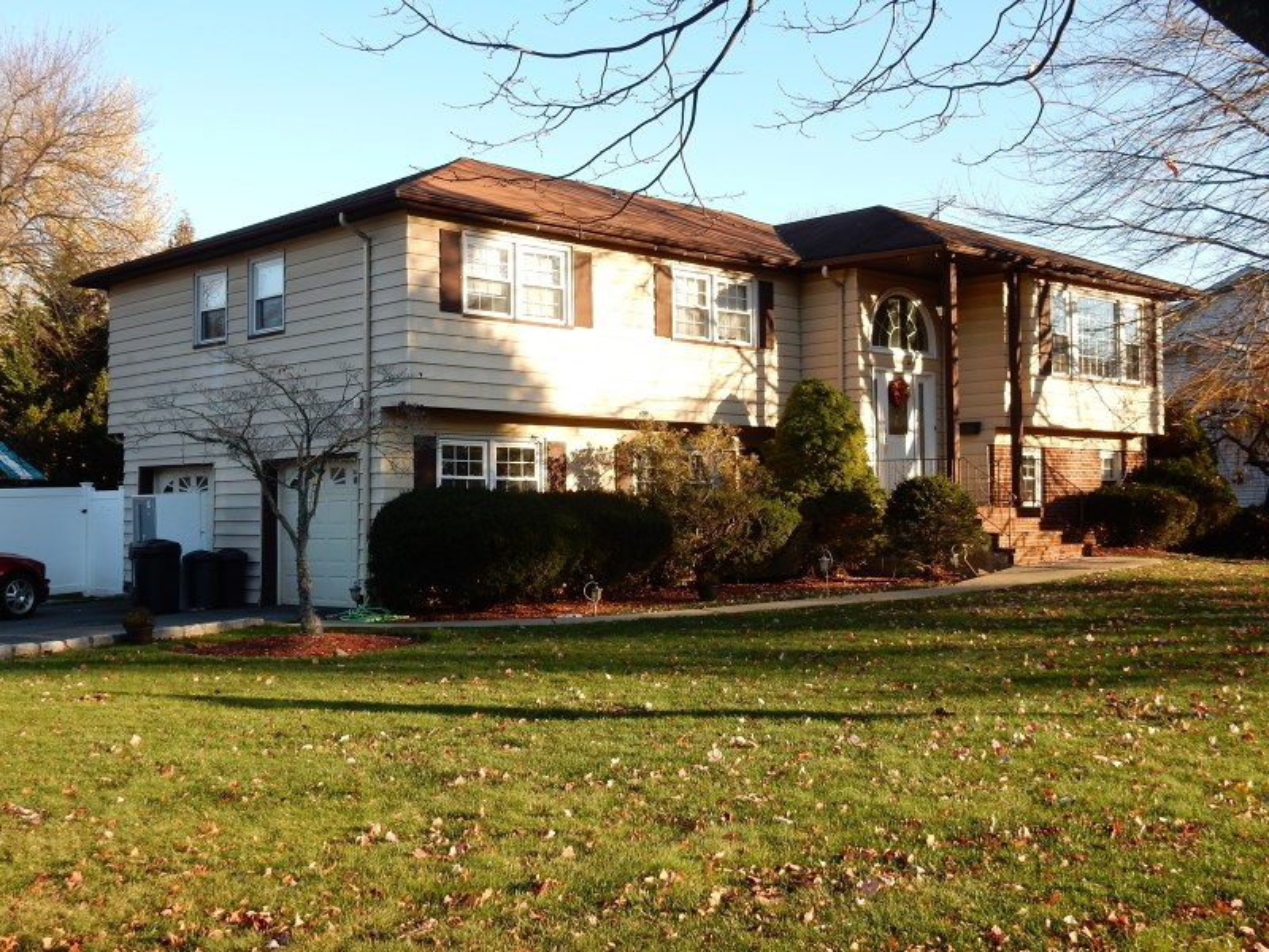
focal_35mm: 43
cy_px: 476
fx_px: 1576
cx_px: 634
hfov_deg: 43.9
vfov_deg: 33.6
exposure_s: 1/250
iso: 125
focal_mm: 7.6
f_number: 4.2
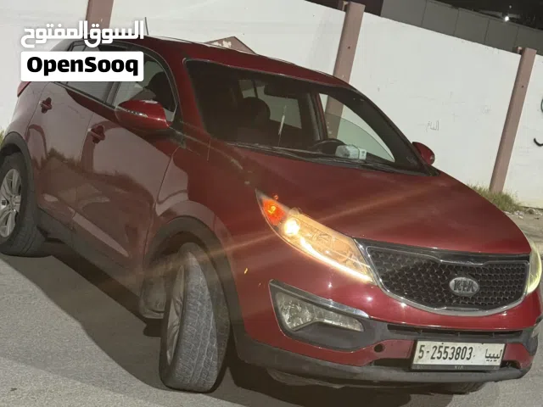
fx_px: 753
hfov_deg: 39.7
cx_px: 272
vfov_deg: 30.3
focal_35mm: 48
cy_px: 204
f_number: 1.78
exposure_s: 1/33
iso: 320
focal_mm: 6.76
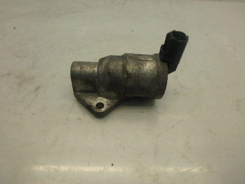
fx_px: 149
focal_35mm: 21
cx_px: 122
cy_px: 92
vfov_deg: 63.4
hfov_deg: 79.0
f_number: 3.5
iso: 125
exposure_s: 1/80
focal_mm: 3.7
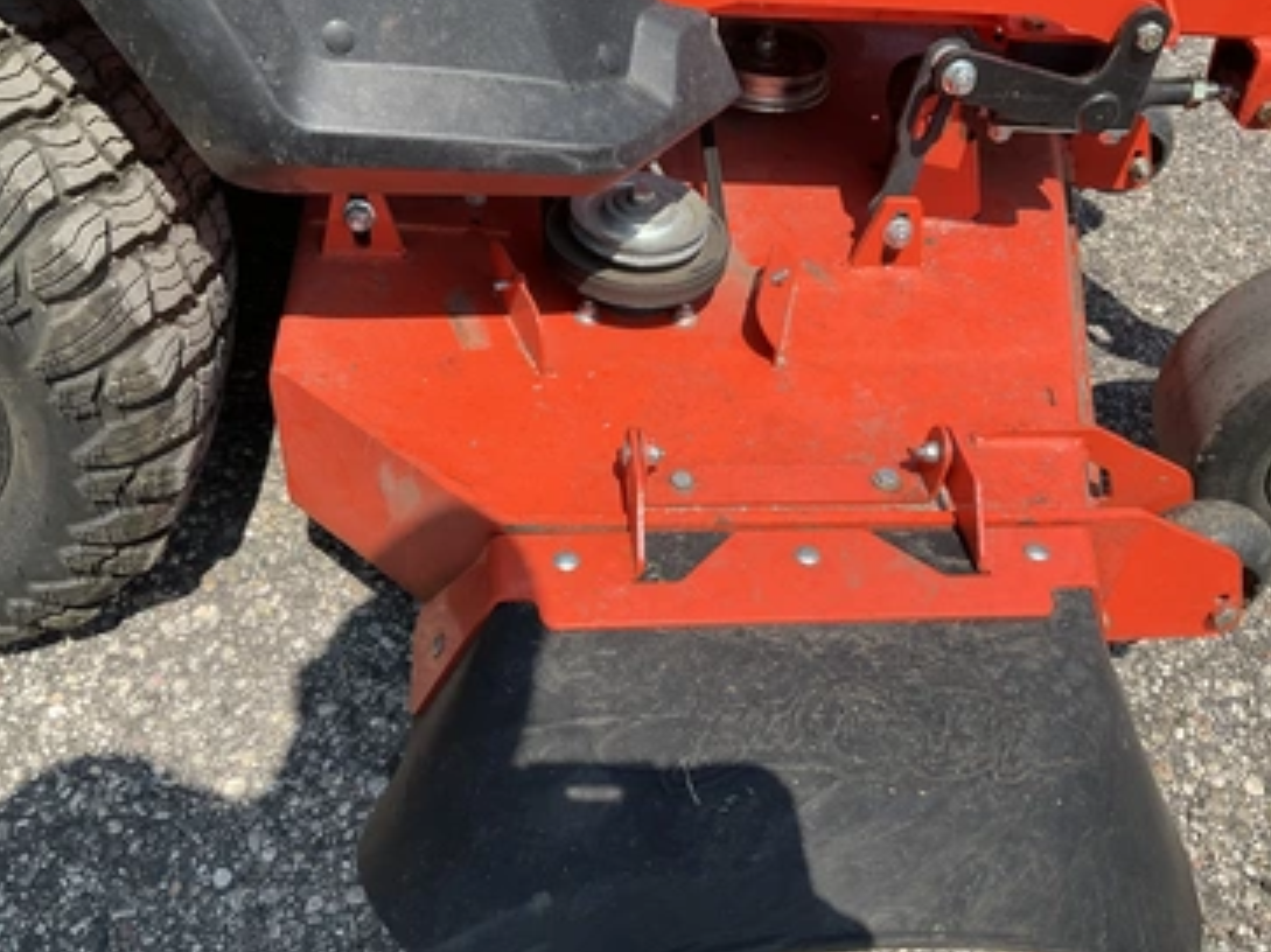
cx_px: 658
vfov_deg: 44.1
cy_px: 497
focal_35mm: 32
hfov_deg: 56.8
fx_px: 1175
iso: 25
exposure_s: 1/1311
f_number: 1.8
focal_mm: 3
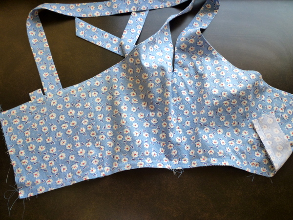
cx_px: 146
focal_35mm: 29
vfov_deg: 48.2
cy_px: 110
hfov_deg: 61.7
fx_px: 245
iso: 125
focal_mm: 5.2
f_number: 3.3
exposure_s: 1/80
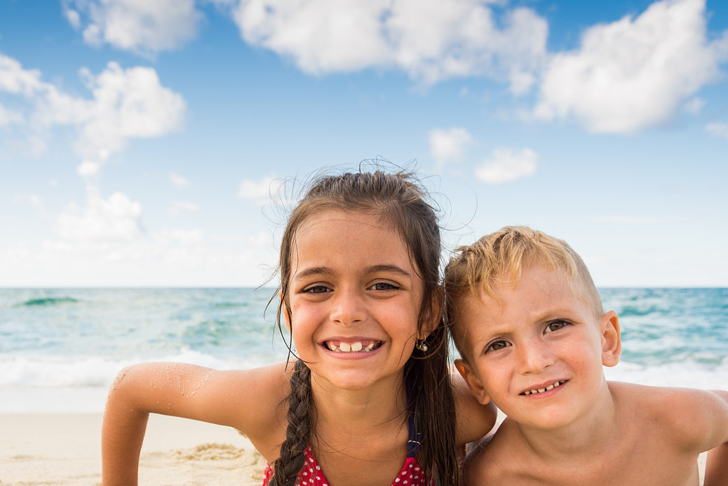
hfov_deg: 51.5
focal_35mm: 37
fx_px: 748
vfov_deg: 35.5
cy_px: 335
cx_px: 285
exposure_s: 1/250
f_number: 5.6
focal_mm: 24
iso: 100
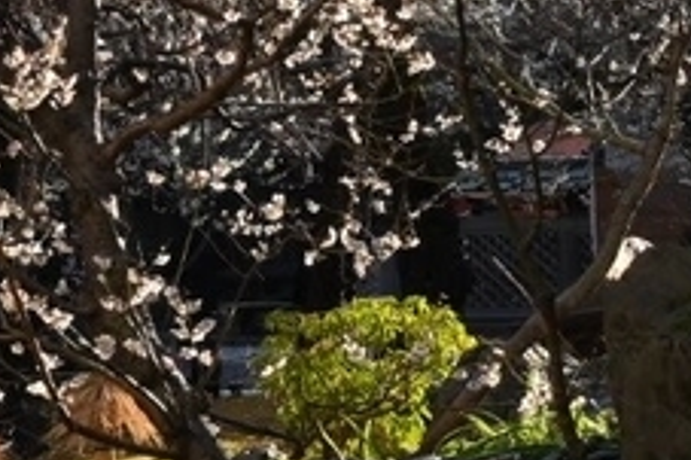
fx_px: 4968
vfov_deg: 5.3
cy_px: -207
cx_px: -338
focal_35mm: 259
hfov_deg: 7.8
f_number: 11
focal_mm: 49
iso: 200
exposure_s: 1/200
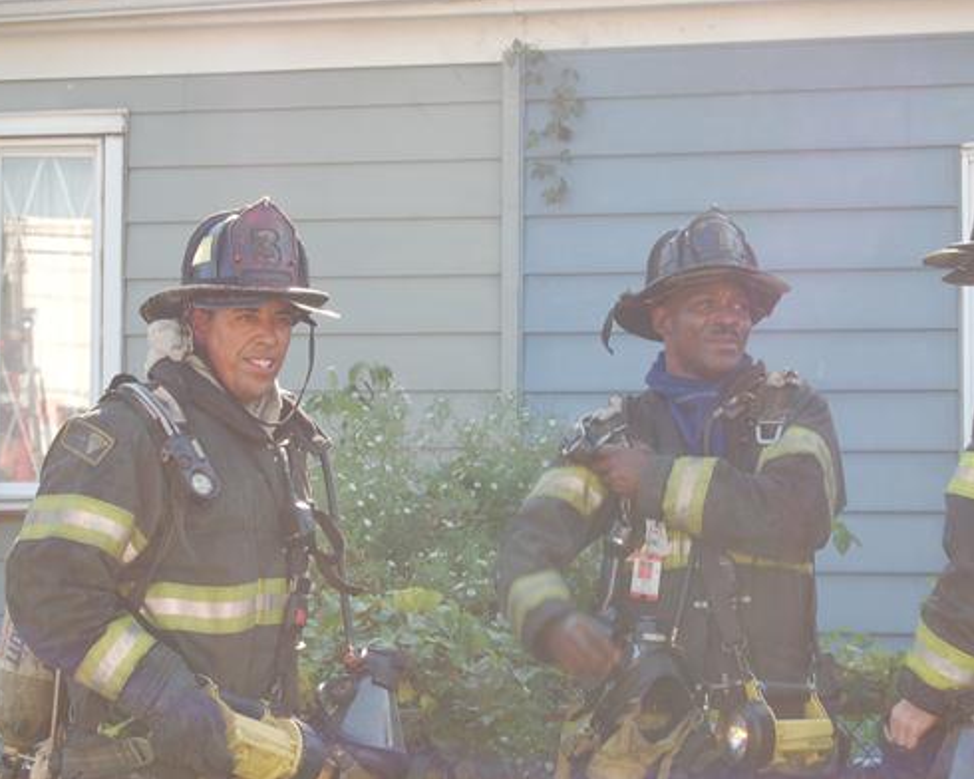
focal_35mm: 95
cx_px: 505
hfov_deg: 20.3
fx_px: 2726
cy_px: 386
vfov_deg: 16.3
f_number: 5.6
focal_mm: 55
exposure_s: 1/125
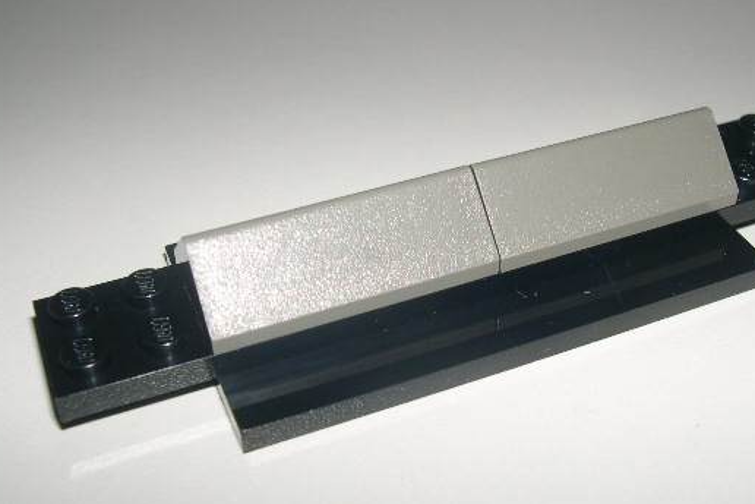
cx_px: 424
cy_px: 243
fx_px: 1028
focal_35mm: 49
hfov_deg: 40.3
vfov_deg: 27.5
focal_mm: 8
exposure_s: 1/60
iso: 100
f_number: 7.6
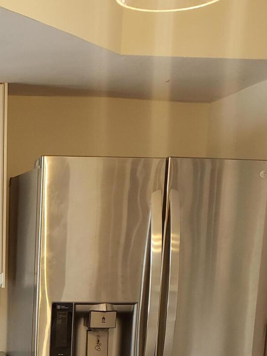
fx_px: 679
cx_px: -20
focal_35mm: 66
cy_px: 365
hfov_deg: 21.2
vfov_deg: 27.5
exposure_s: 1/60
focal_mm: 4.3
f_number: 2.4
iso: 200
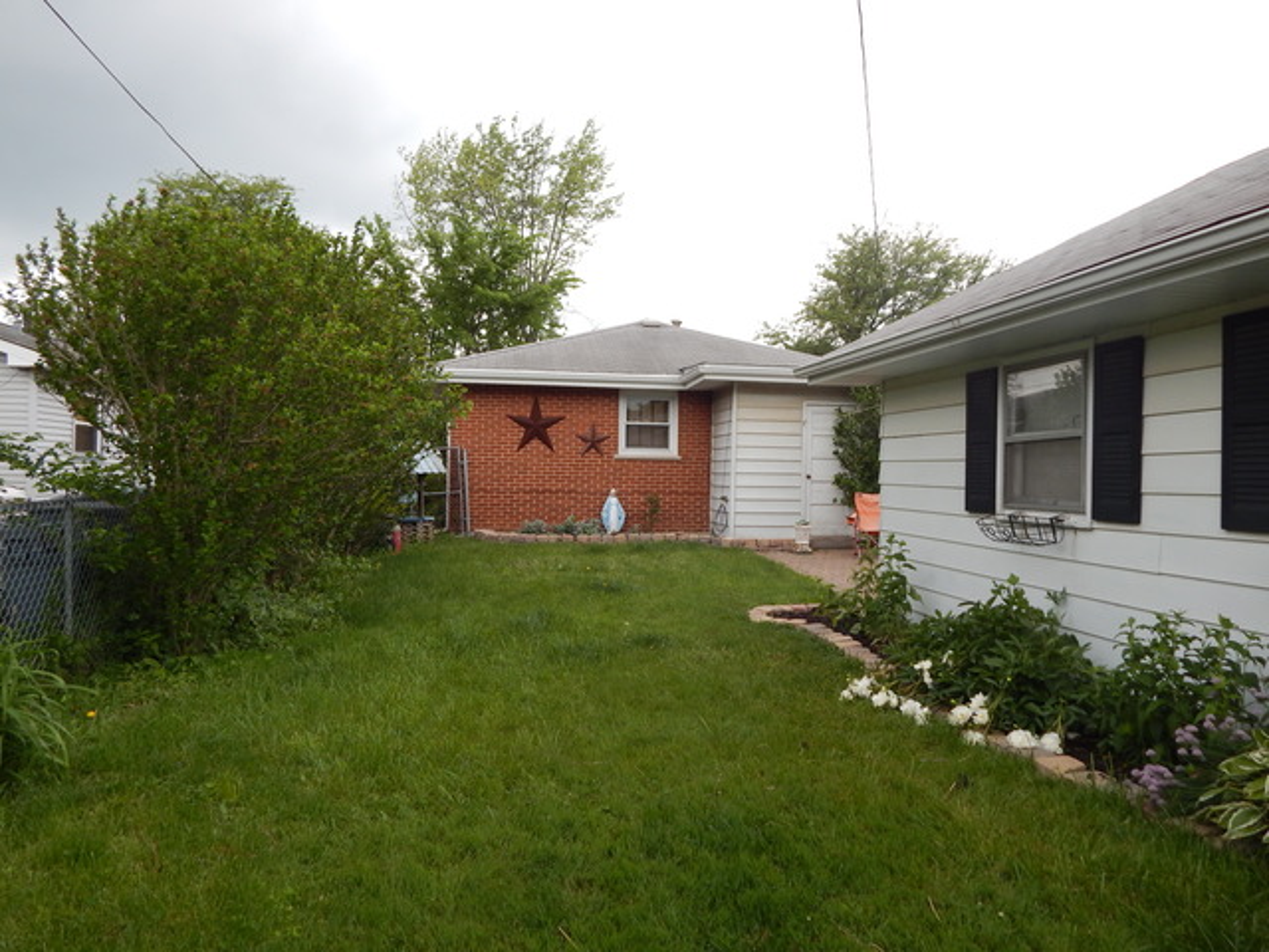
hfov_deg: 69.4
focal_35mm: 25
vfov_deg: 54.9
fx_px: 916
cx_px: 634
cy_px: 476
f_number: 3.1
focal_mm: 4.5
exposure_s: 1/320
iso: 125
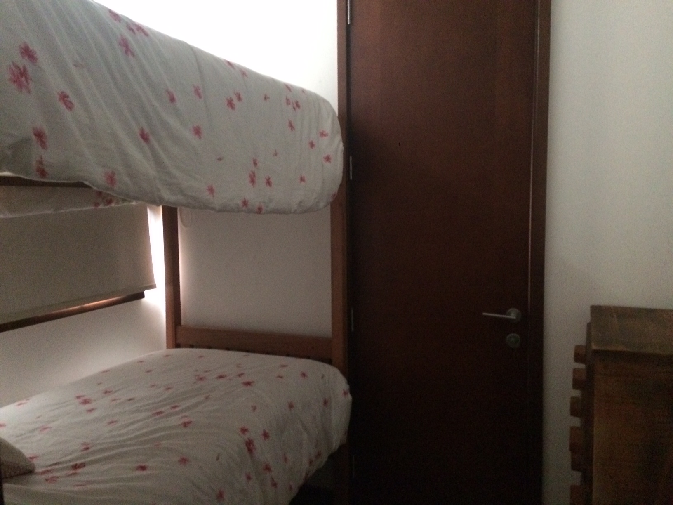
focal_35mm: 29
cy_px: 252
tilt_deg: -5.7
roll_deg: +1.8
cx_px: 336
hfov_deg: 61.7
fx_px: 564
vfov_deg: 48.2
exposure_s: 1/17
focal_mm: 4.15
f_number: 2.2
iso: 640
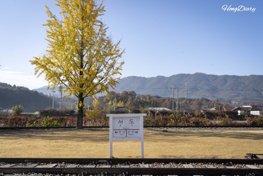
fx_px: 248
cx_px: 132
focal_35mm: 34
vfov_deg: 38.9
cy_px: 88
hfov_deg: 55.8
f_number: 11
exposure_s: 1/125
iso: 100
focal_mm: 34
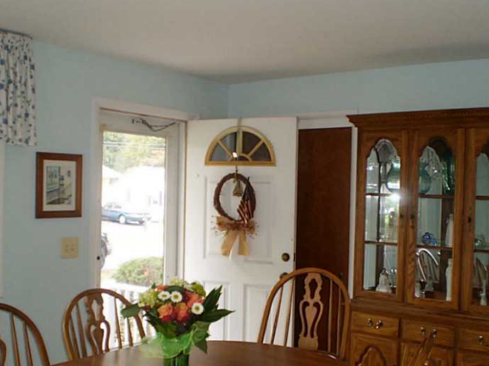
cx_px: 249
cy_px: 212
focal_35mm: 42
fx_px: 593
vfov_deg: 34.3
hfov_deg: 44.8
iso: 125
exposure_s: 1/30
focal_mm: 6.3
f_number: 3.1
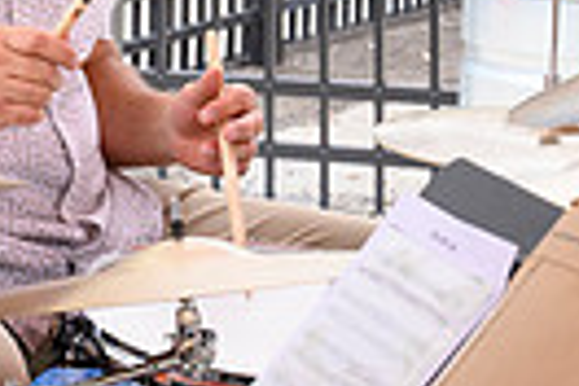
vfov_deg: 5.4
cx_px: -114
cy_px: -342
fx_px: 4037
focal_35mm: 251
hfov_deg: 8.1
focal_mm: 57
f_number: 7.1
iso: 1600
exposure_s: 1/1000
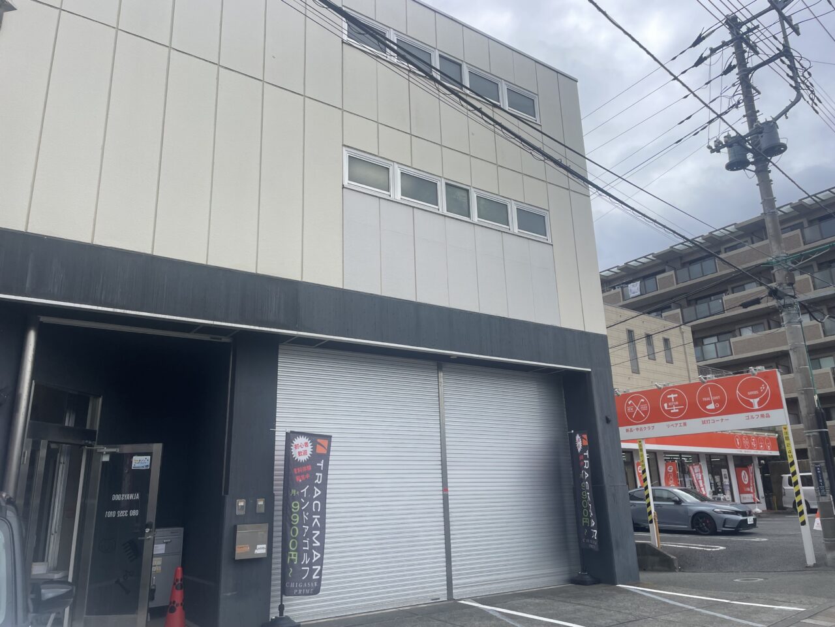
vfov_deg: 53.1
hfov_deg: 67.3
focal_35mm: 26
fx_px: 627
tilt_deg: +15.1
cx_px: 418
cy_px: 314
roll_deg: +2.1
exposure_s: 1/3040
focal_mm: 4.2
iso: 32
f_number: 1.6
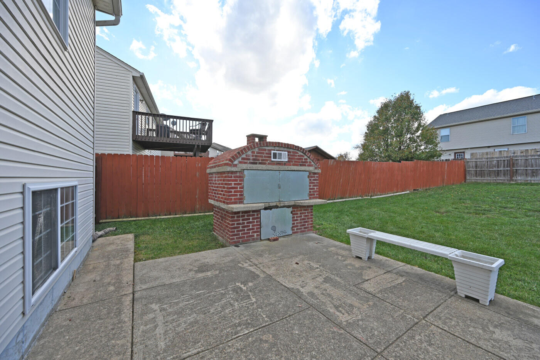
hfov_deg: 104.3
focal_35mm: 14
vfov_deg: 81.2
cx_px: 270
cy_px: 180
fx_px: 210
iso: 100
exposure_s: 1/250
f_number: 5.6
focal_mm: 14
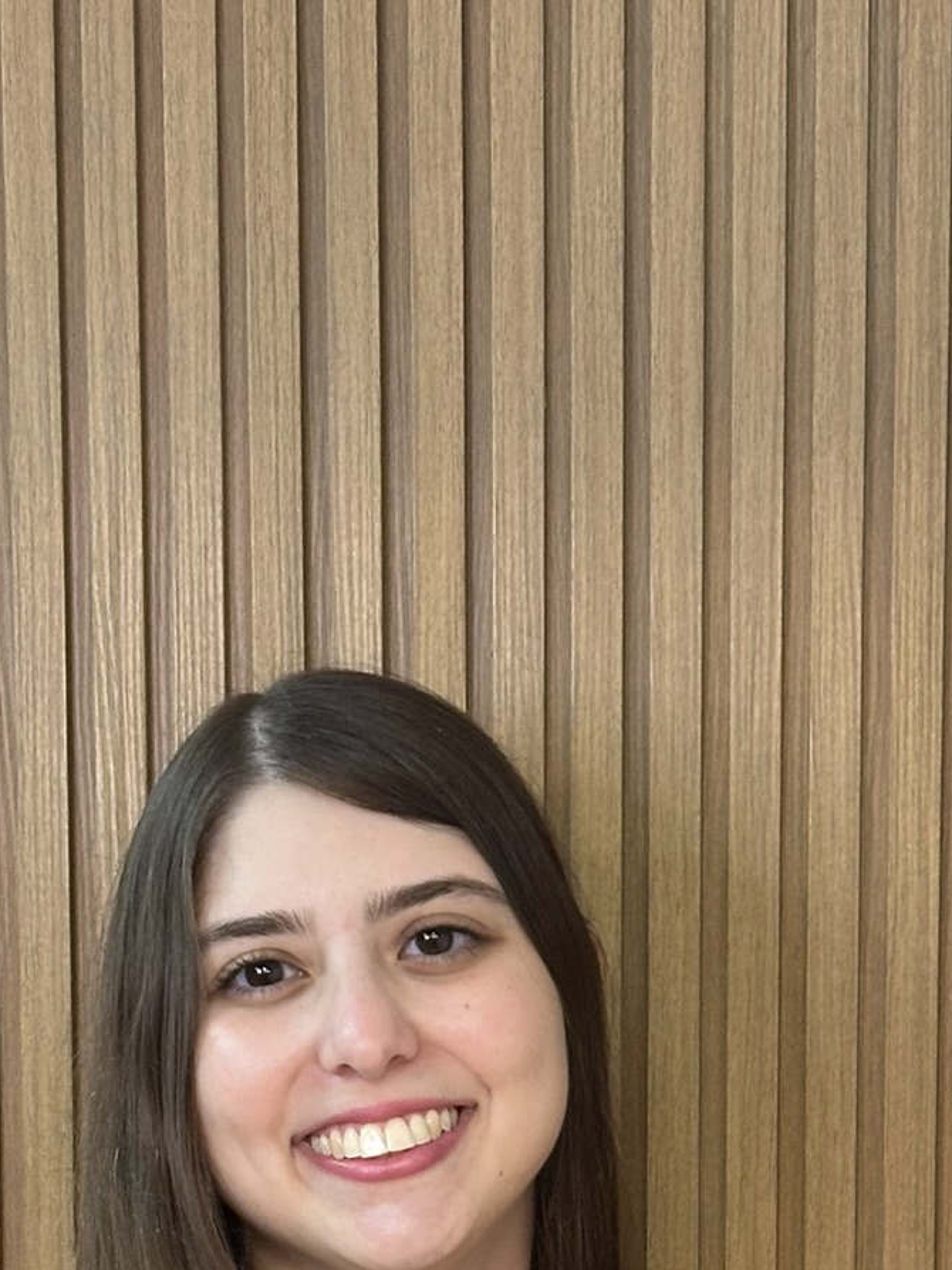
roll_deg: +0.3
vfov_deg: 17.3
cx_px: 868
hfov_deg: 13.3
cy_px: 1386
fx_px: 4036
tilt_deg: -6.3
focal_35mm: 110
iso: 160
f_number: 1.78
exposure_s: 1/60
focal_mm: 6.86
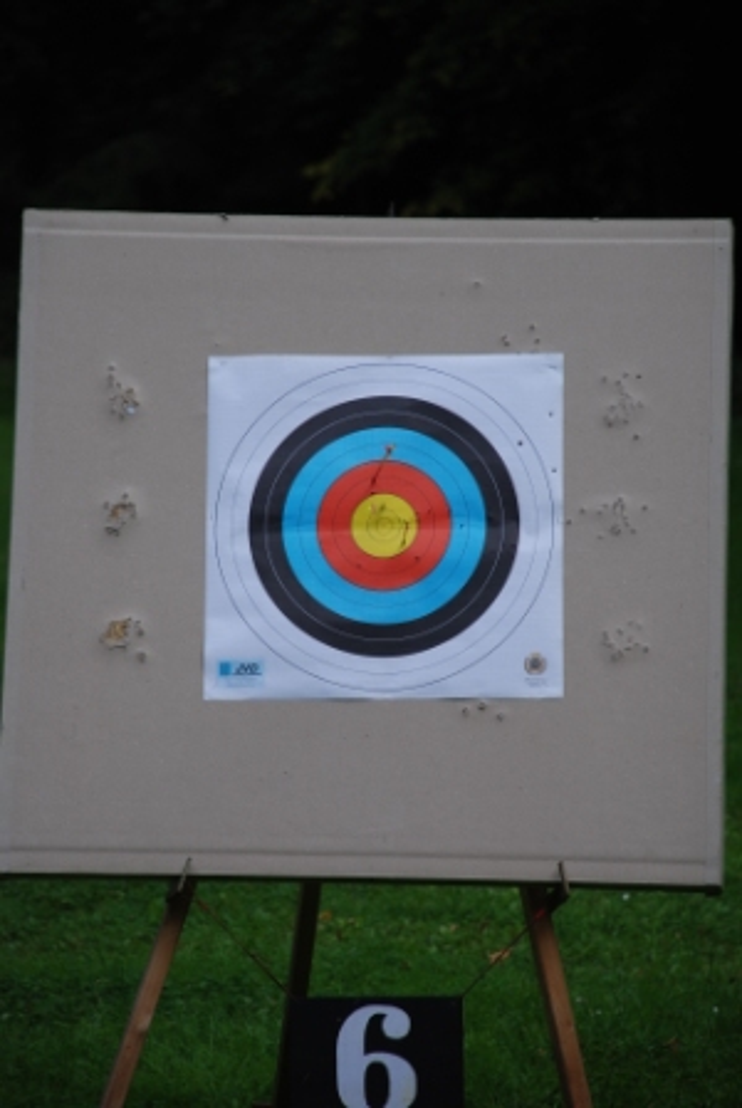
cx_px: 371
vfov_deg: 10.1
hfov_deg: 6.8
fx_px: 6241
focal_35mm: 202
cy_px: 554
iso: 200
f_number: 5.6
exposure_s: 1/250
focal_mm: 135
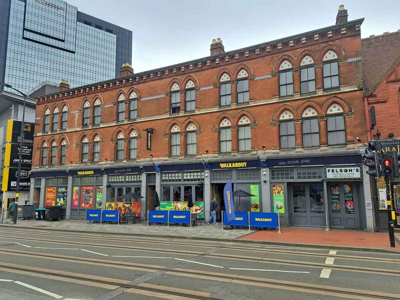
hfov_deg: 71.6
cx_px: 200
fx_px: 277
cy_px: 150
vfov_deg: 56.8
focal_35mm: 24
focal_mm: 5.23
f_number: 1.8
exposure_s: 1/463
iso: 50
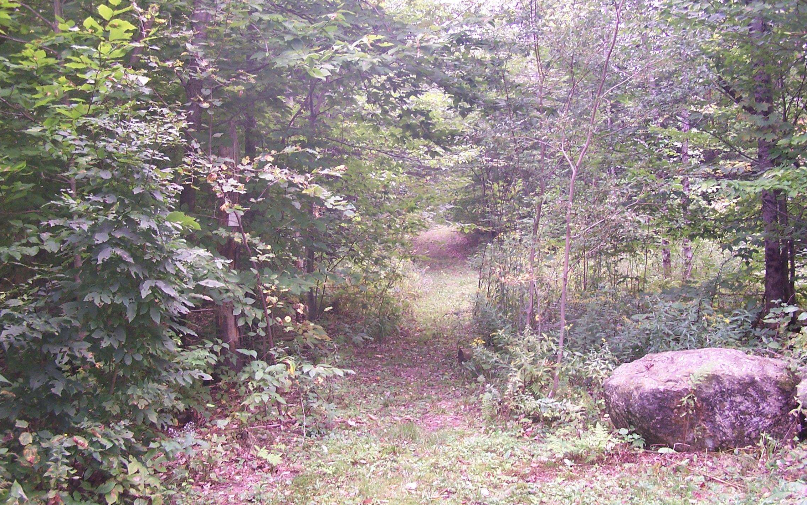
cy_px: 247
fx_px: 902
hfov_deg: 48.2
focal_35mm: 41
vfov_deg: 31.2
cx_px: 404
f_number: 2.8
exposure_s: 1/30
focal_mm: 6.3
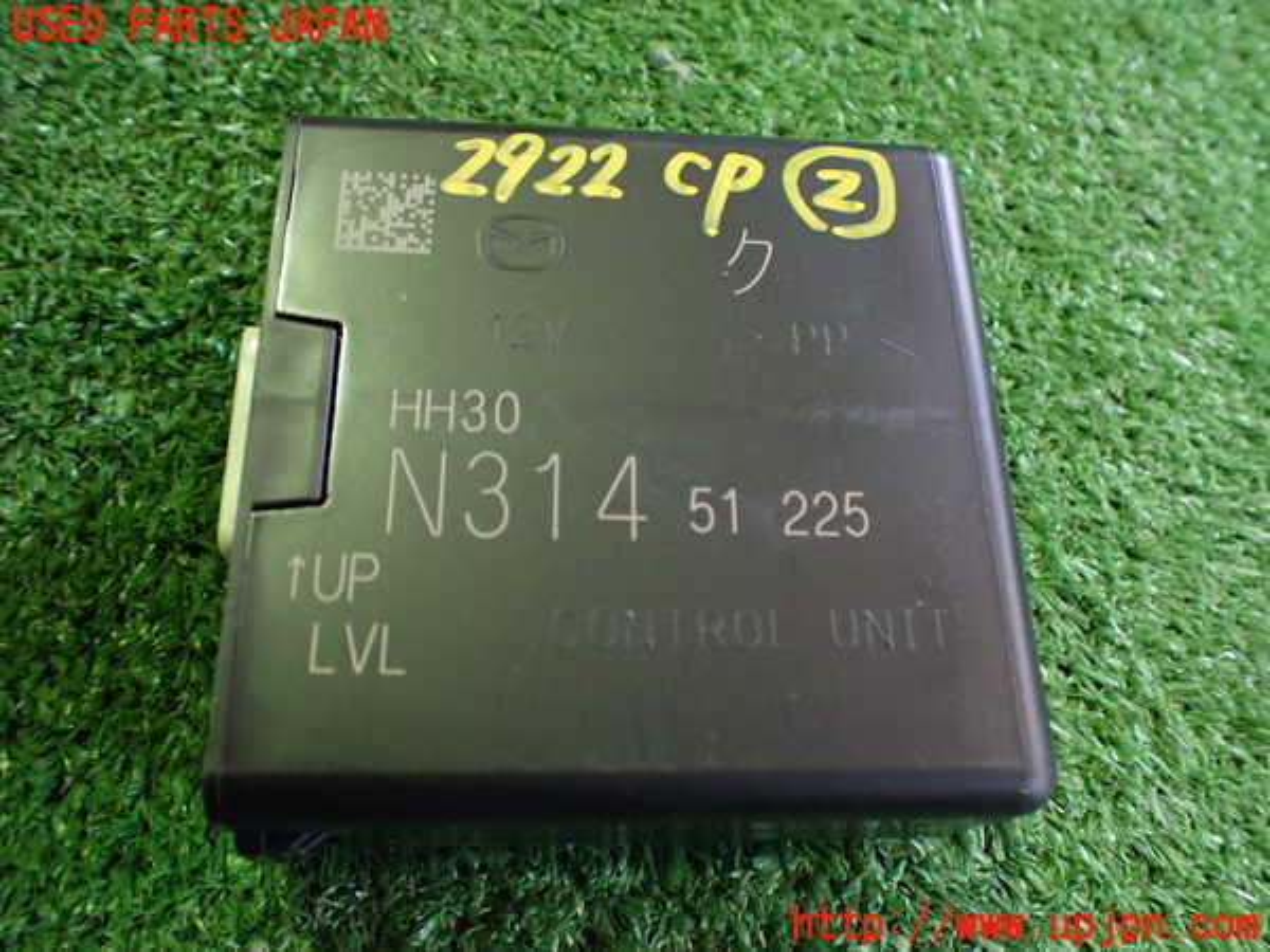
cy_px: 476
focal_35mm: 30
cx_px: 635
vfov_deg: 46.8
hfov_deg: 60.0
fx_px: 1101
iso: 800
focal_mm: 5.4
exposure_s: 1/80
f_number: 2.3
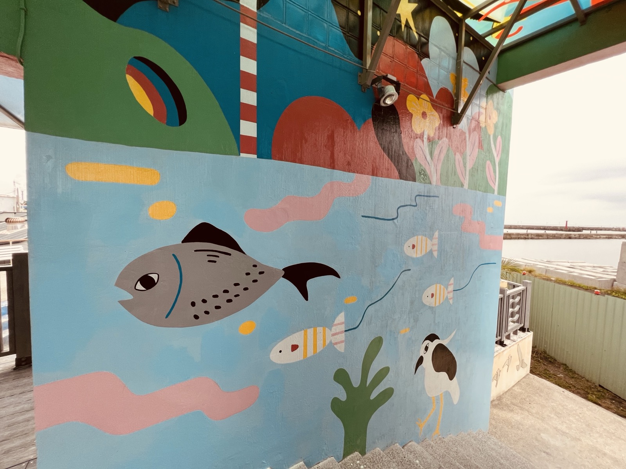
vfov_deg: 89.9
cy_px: 234
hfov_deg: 106.2
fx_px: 235
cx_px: 313
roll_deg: -1.3
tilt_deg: -3.4
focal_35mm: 13
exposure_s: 1/99
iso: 100
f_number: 1.8
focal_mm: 1.57
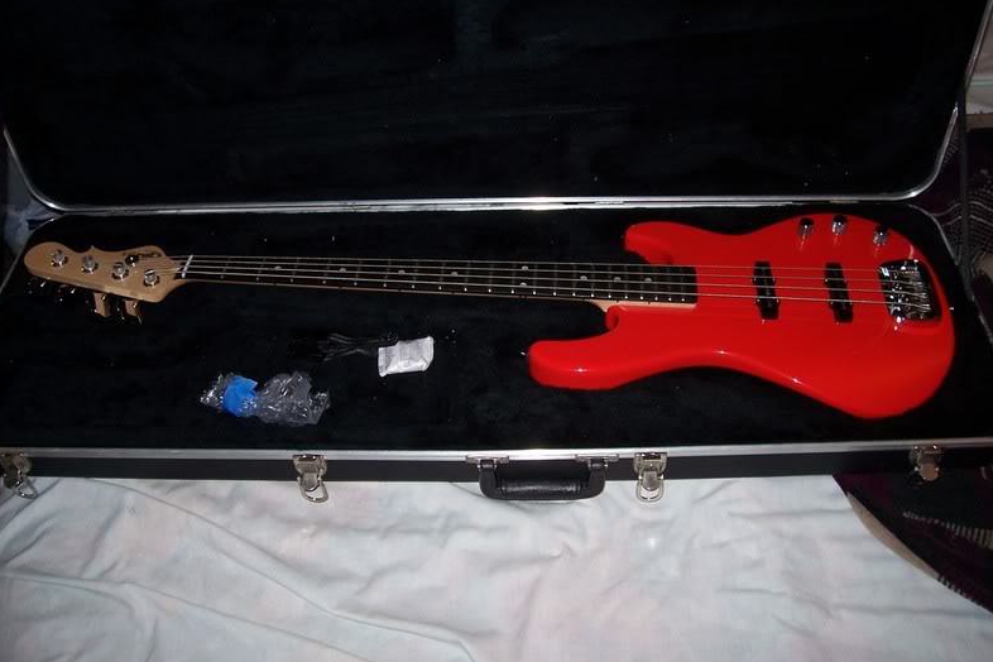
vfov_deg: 36.8
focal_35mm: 36
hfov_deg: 53.1
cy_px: 291
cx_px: 489
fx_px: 993
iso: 80
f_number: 2.7
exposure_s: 1/60
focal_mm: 5.6
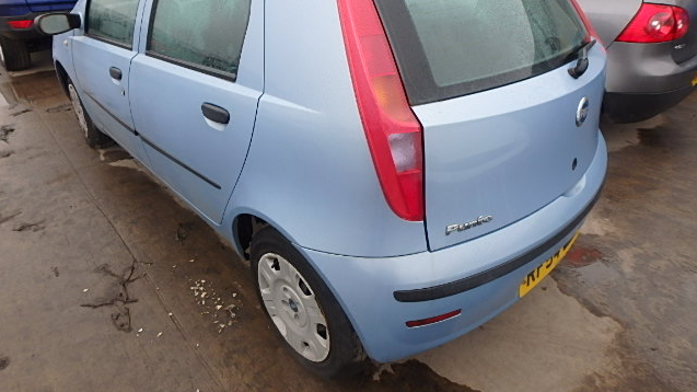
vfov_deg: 49.0
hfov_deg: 78.7
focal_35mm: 23
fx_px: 425
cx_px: 348
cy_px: 148
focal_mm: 3.7
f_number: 3.5
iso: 125
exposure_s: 1/100
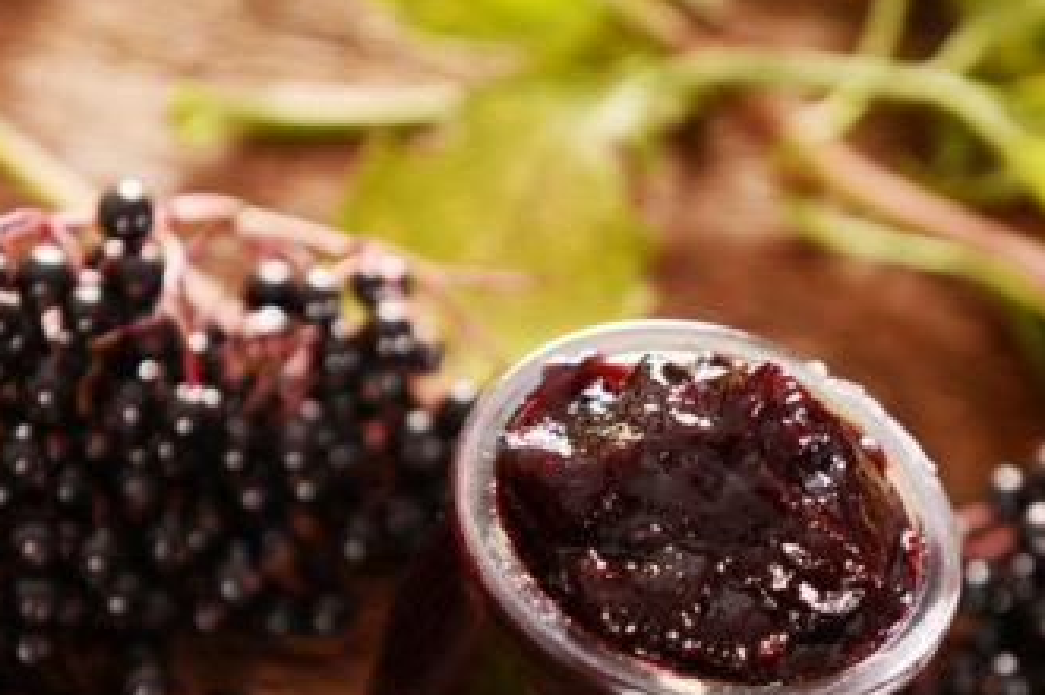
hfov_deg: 16.1
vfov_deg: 10.7
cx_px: 685
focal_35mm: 127
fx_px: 3683
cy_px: 603
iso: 200
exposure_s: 1/160
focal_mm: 70
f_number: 5
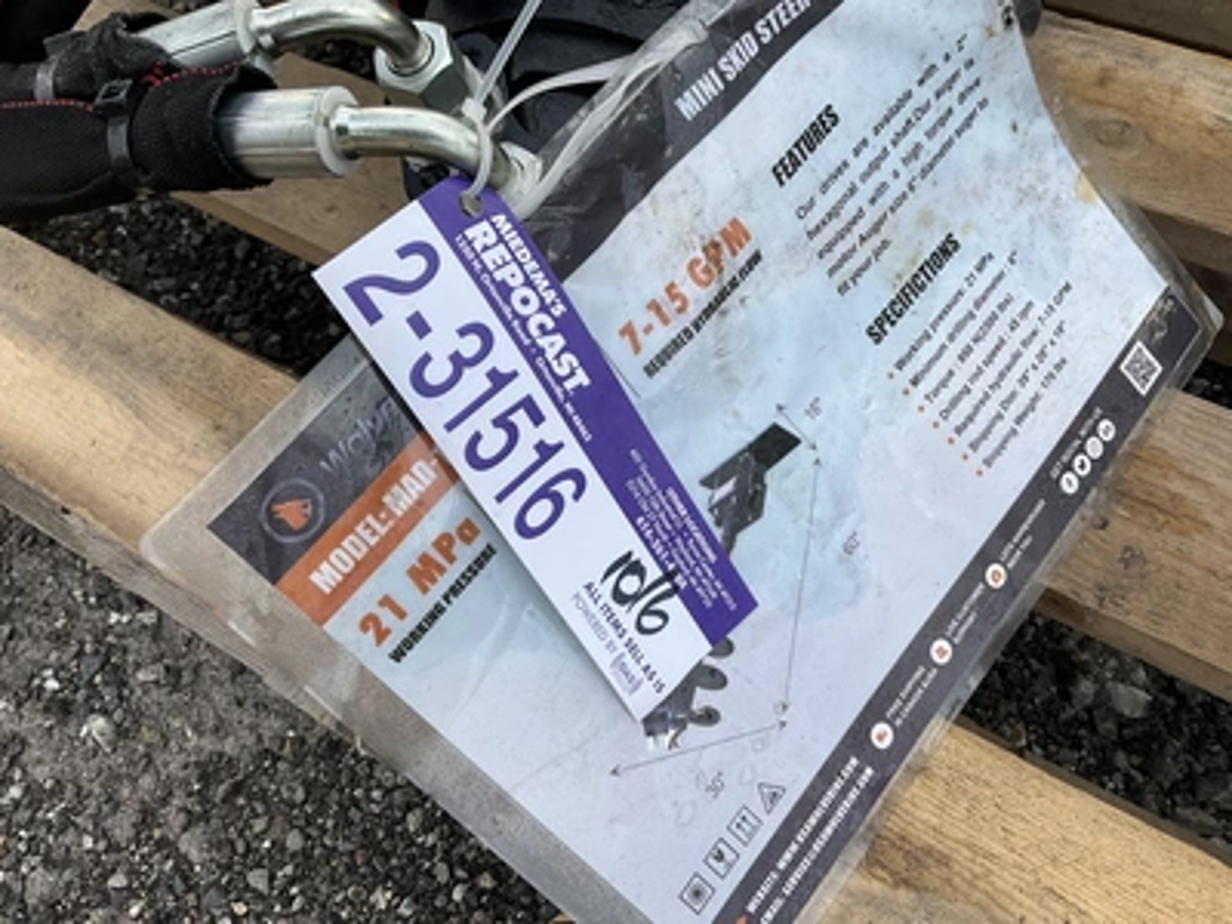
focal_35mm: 29
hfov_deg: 61.7
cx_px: 616
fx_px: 1032
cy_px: 462
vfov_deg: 48.2
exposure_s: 1/551
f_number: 1.8
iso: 25
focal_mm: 3
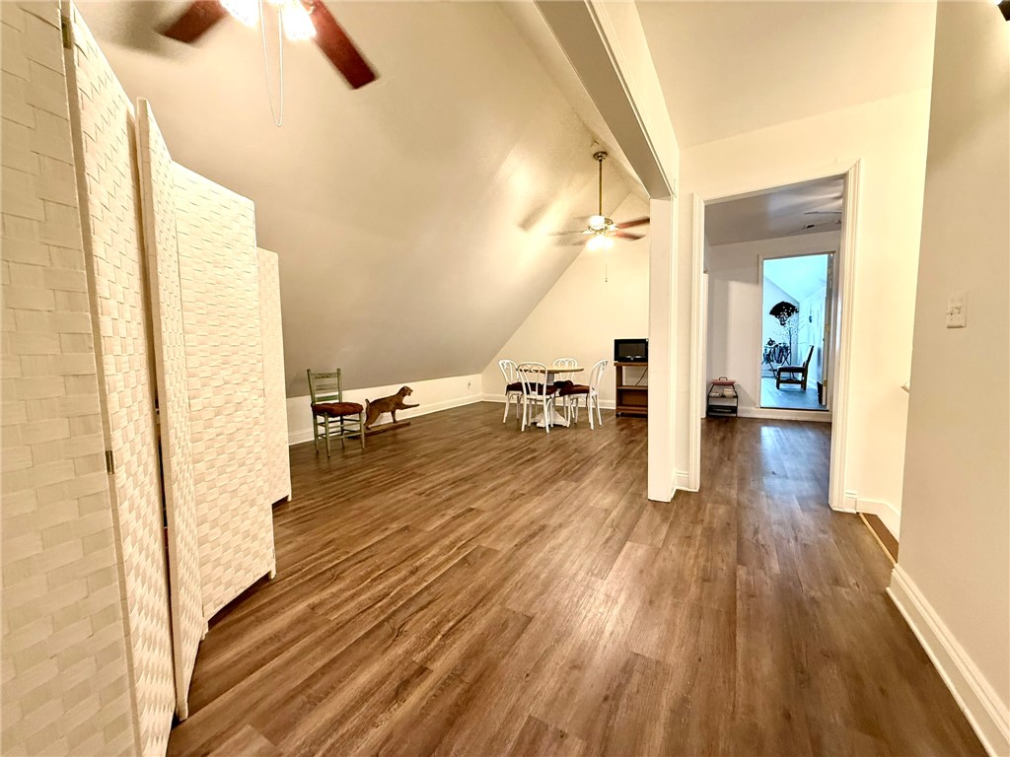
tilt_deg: -4.3
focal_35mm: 14
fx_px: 408
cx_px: 505
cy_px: 378
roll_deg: +1.7
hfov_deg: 102.1
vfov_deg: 85.7
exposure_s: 1/60
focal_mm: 2.22
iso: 320
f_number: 2.2
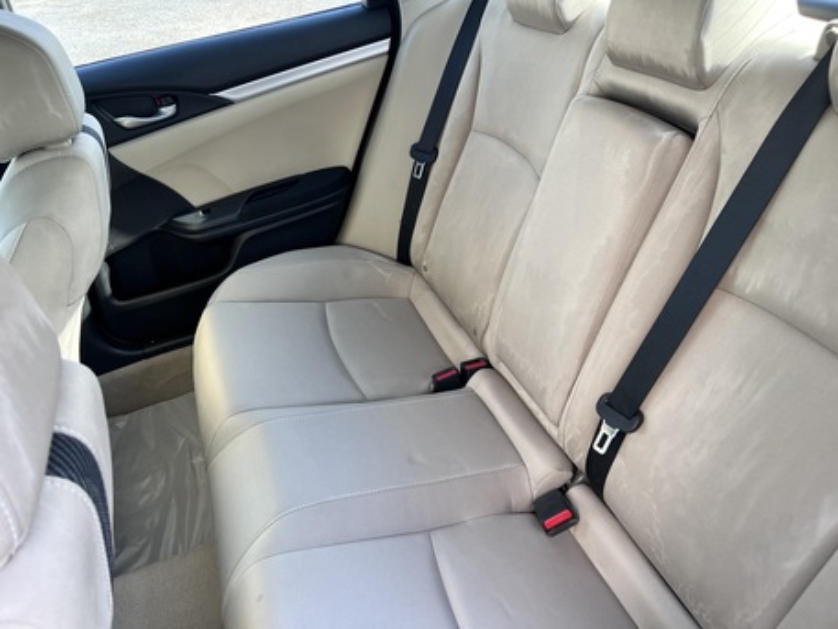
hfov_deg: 67.3
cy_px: 314
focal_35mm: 26
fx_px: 630
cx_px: 419
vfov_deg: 53.1
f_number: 1.5
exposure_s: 1/121
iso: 50
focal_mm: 5.7
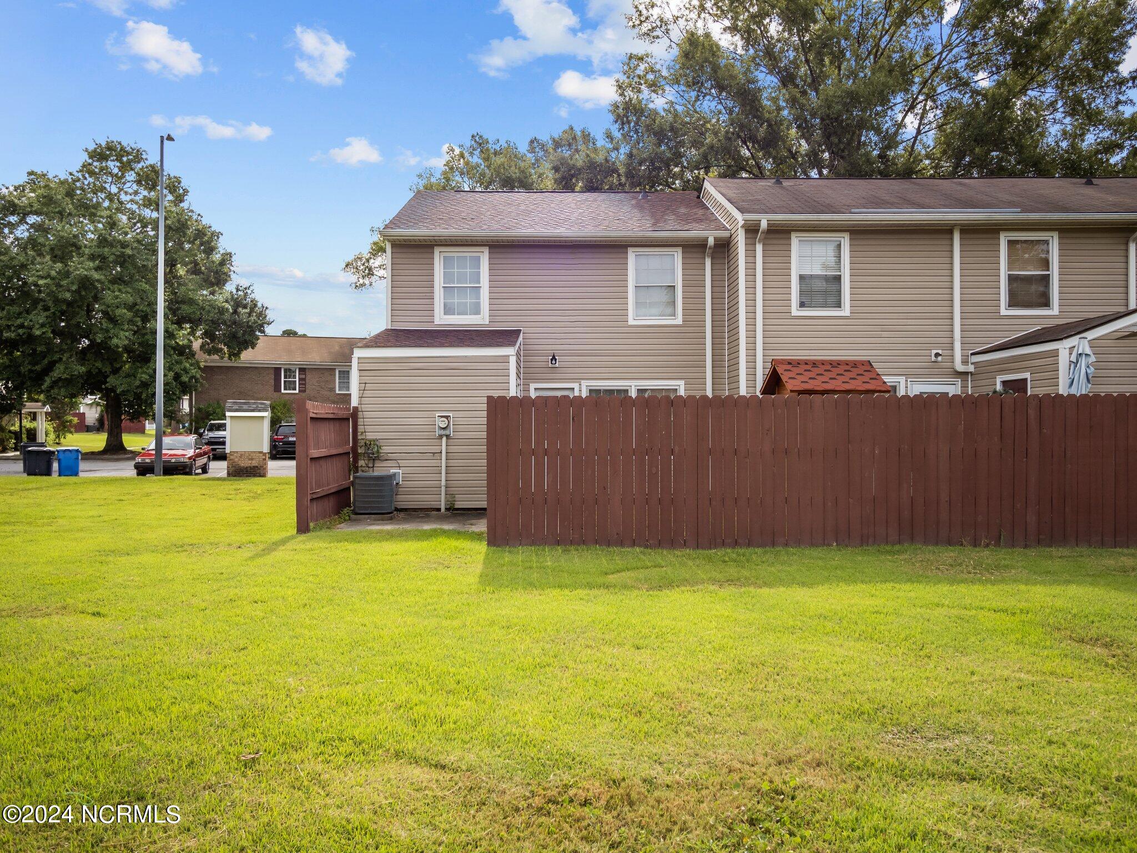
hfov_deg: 63.4
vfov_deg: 49.7
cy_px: 426
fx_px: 920
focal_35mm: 28
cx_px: 568
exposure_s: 1/1000
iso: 200
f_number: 4
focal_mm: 14
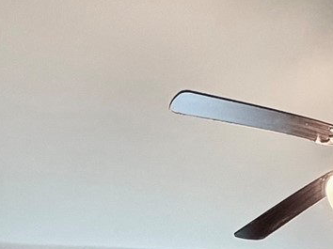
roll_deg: +0.1
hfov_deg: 23.7
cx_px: 282
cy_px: 682
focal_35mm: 81
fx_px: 779
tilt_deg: -5.1
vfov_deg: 12.1
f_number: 2.2
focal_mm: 2.22
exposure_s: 1/60
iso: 320
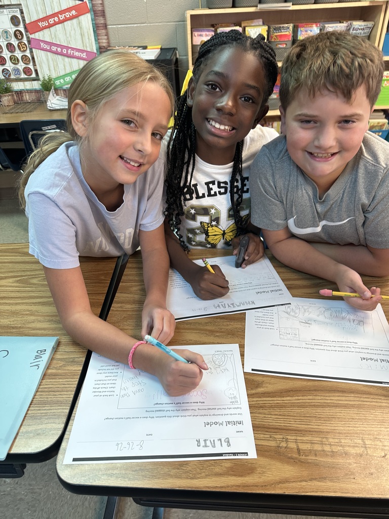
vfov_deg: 71.6
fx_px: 360
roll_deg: +2.3
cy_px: 260
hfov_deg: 56.8
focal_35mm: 24
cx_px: 194
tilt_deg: -33.6
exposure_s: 1/41
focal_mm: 6.86
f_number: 1.78
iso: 160
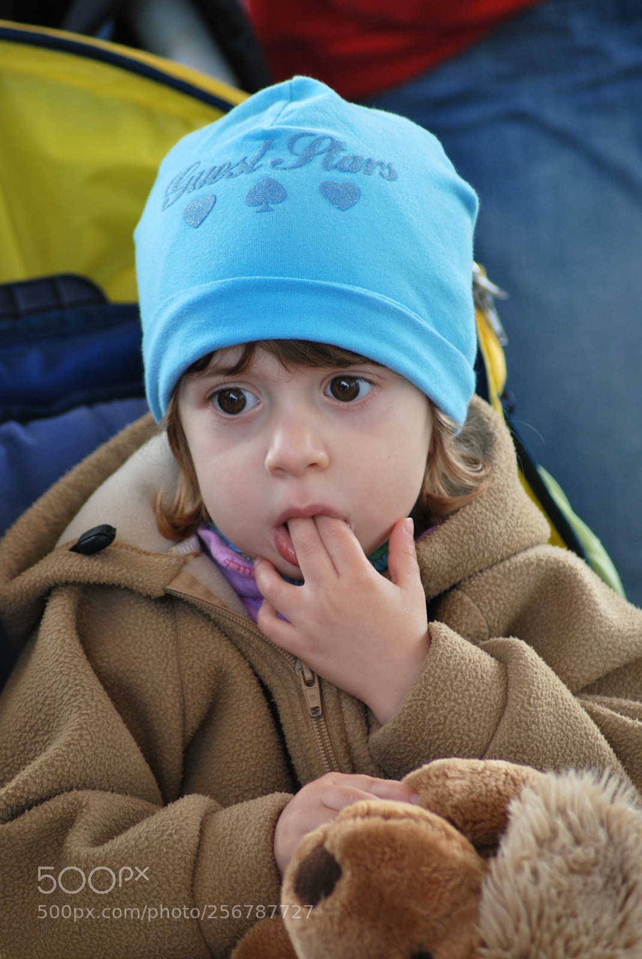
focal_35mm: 278
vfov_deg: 7.4
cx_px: 321
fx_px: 7402
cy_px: 480
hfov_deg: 5.0
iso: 250
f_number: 4.8
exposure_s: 1/125
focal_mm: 185
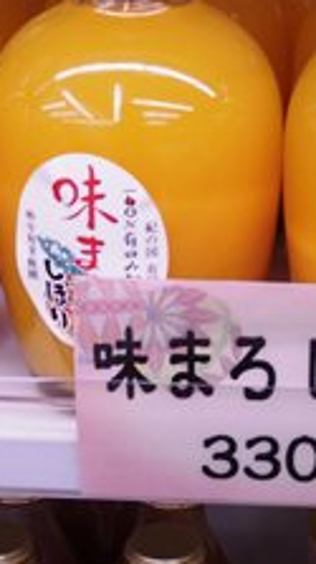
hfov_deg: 11.9
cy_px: 177
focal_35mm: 101
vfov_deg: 21.1
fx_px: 1509
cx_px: 262
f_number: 3.2
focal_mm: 6.7
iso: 125
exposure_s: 1/50
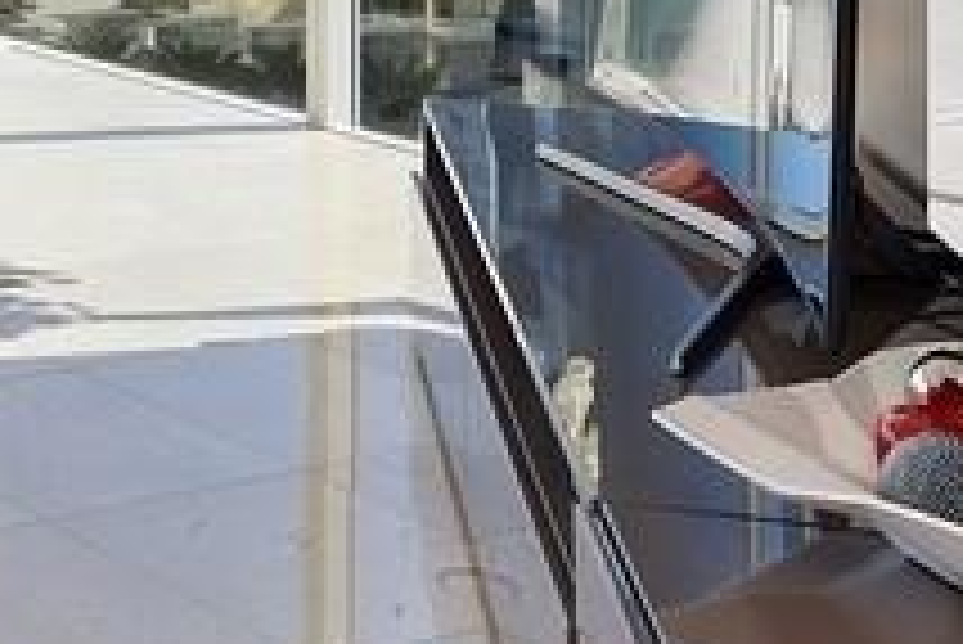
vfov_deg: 14.8
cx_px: -608
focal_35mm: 84
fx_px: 2248
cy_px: -392
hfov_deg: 19.8
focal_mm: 20
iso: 250
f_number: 8
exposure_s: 1/80
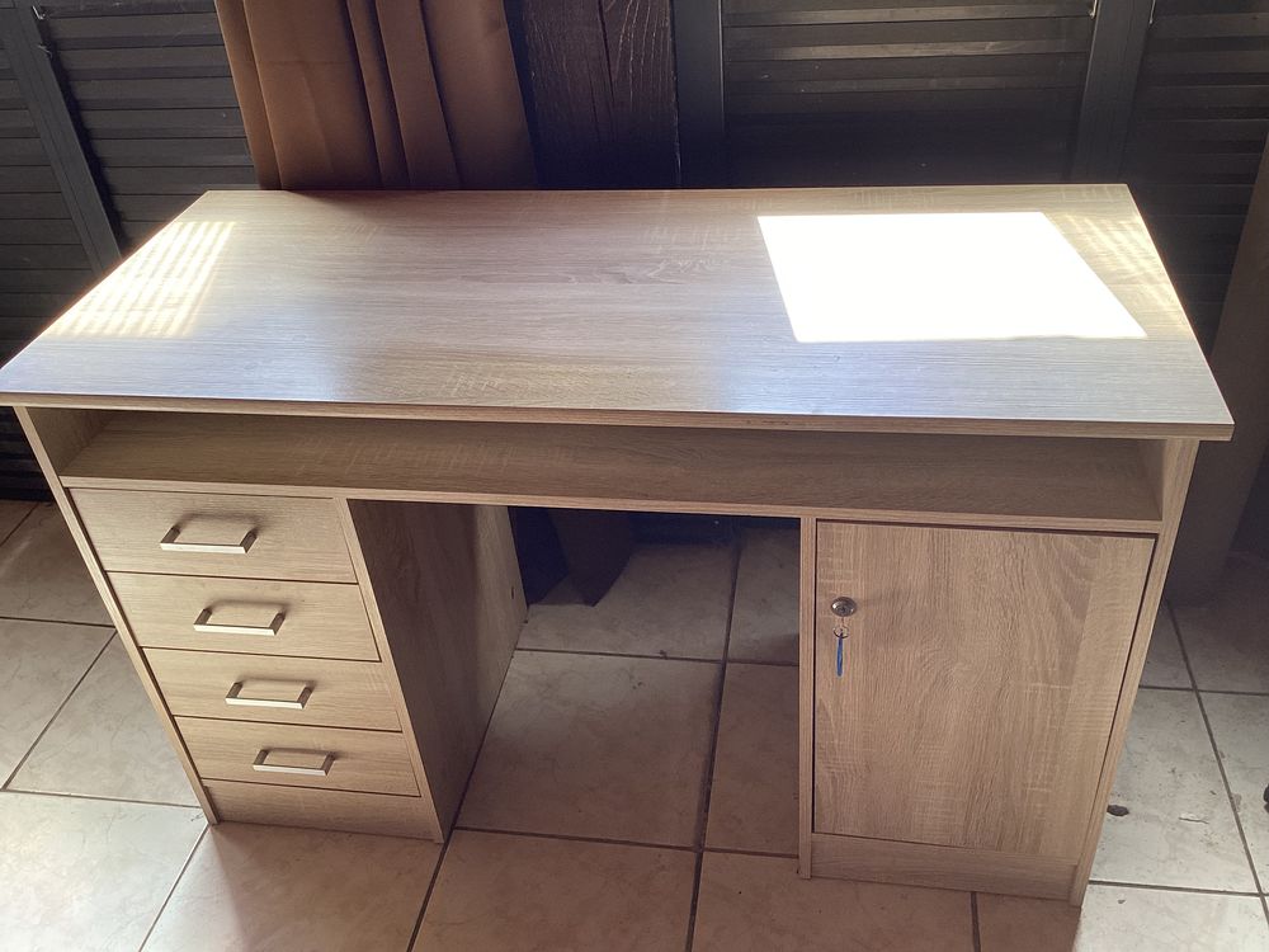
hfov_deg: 58.4
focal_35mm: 31
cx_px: 634
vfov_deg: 45.4
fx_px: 1136
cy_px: 476
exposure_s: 1/100
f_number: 2.4
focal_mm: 3.3
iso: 40
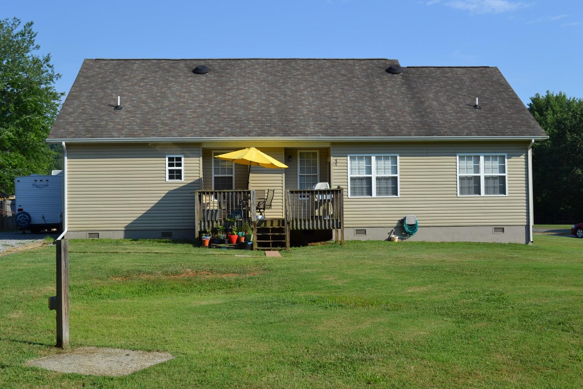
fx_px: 729
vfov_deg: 29.9
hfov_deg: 43.6
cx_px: 292
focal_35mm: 45
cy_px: 194
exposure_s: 1/250
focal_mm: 30
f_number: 8
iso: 100
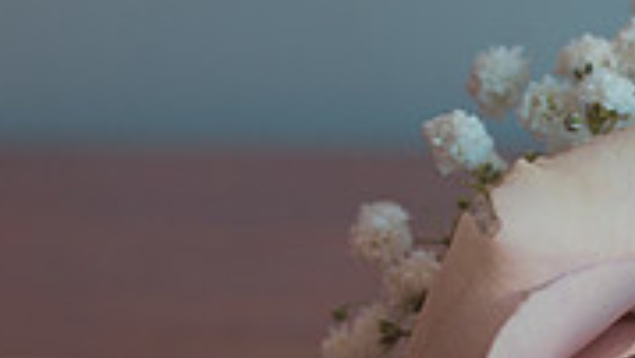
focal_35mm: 184
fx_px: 3100
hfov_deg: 11.6
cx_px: 662
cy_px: 553
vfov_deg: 6.5
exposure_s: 1/160
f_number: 3.2
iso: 160
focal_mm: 35
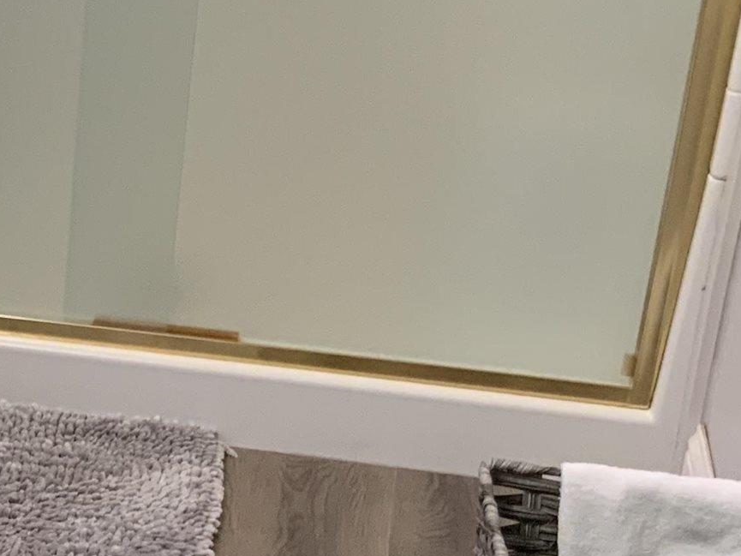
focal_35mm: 103
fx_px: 2205
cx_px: -296
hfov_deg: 17.5
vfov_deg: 14.3
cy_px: 375
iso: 64
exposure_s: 1/60
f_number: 1.8
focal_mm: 3
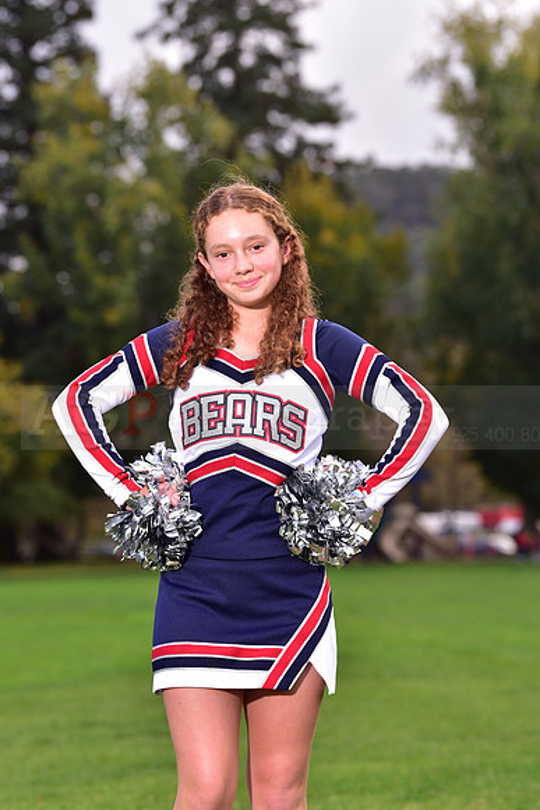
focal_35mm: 125
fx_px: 2811
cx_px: 270
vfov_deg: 16.4
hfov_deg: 11.0
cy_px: 405
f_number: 5
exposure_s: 1/250
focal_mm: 125
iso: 200
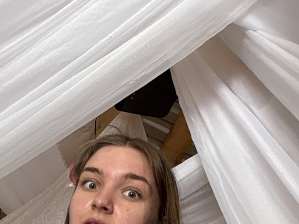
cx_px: 66
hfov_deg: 36.4
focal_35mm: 51
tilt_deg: +51.9
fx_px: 441
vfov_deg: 27.9
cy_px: 185
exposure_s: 1/50
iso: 160
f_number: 2.2
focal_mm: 2.22
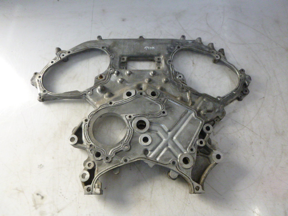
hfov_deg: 69.4
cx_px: 144
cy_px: 108
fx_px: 208
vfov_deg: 54.9
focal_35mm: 25
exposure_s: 1/60
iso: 320
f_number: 3.9
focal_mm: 4.5
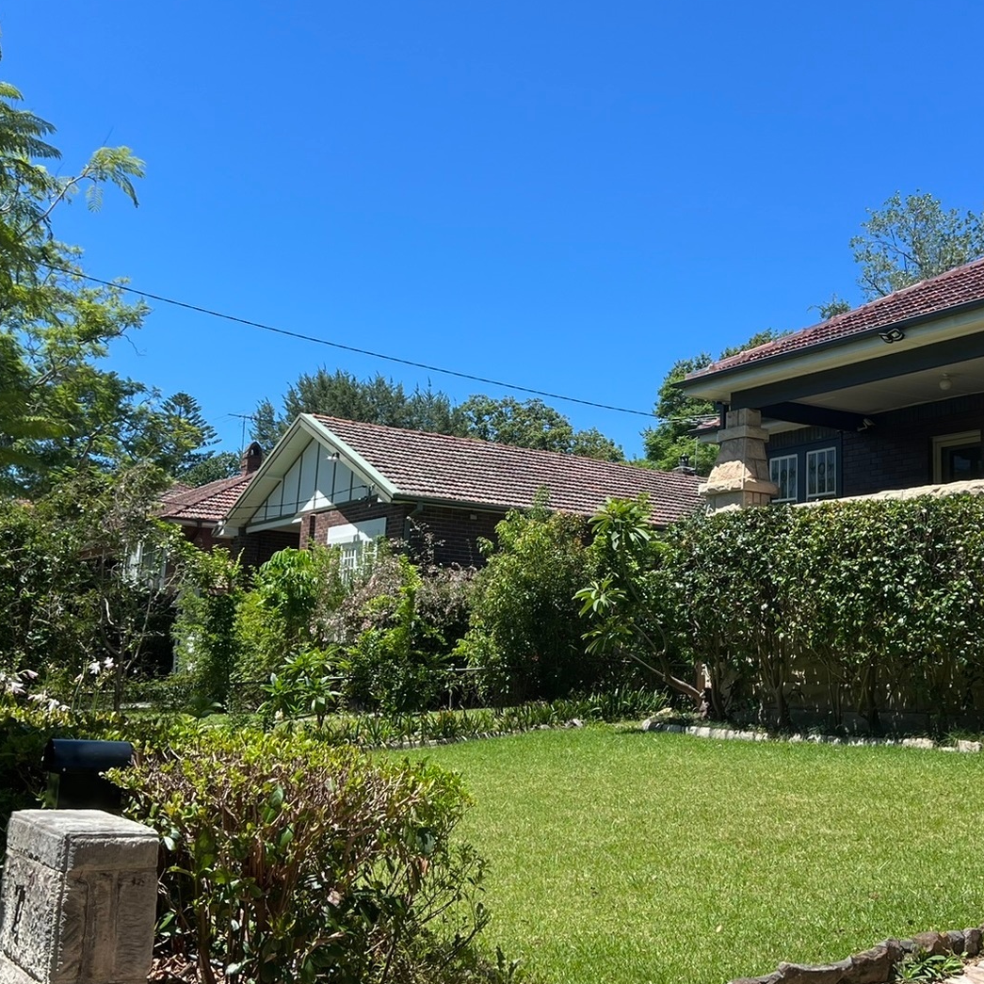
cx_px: 554
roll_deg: -2.6
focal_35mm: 44
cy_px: 436
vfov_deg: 38.3
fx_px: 1415
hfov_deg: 38.3
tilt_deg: +12.8
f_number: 1.5
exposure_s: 1/2571
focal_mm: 5.7
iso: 50
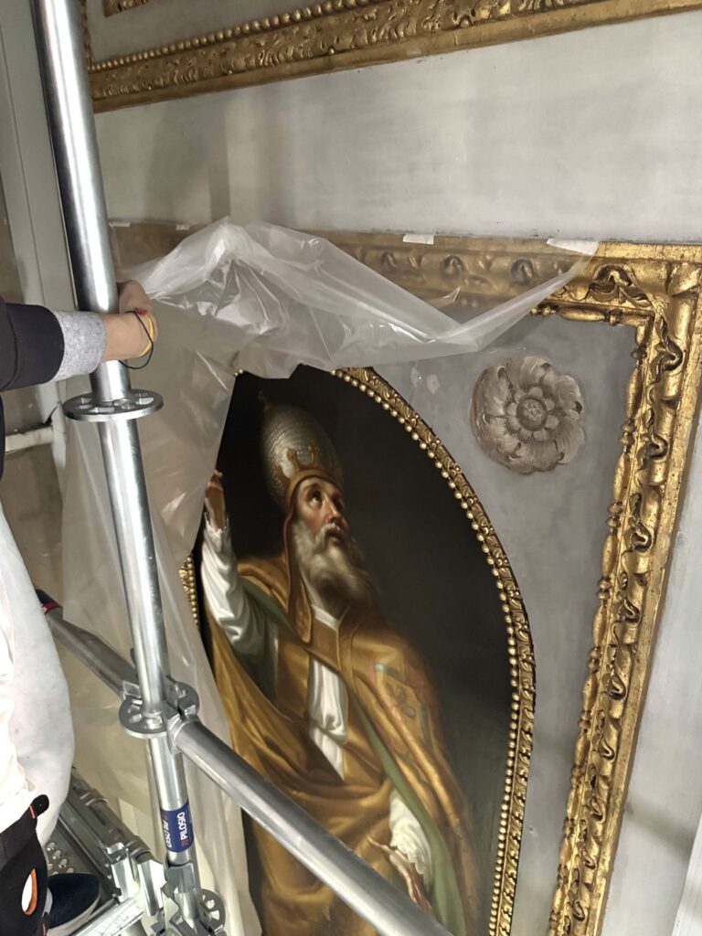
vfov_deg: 71.6
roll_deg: -1.1
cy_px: 468
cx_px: 351
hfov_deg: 56.8
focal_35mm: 24
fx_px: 649
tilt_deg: -22.4
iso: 800
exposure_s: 1/25
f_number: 1.78
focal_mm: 6.76
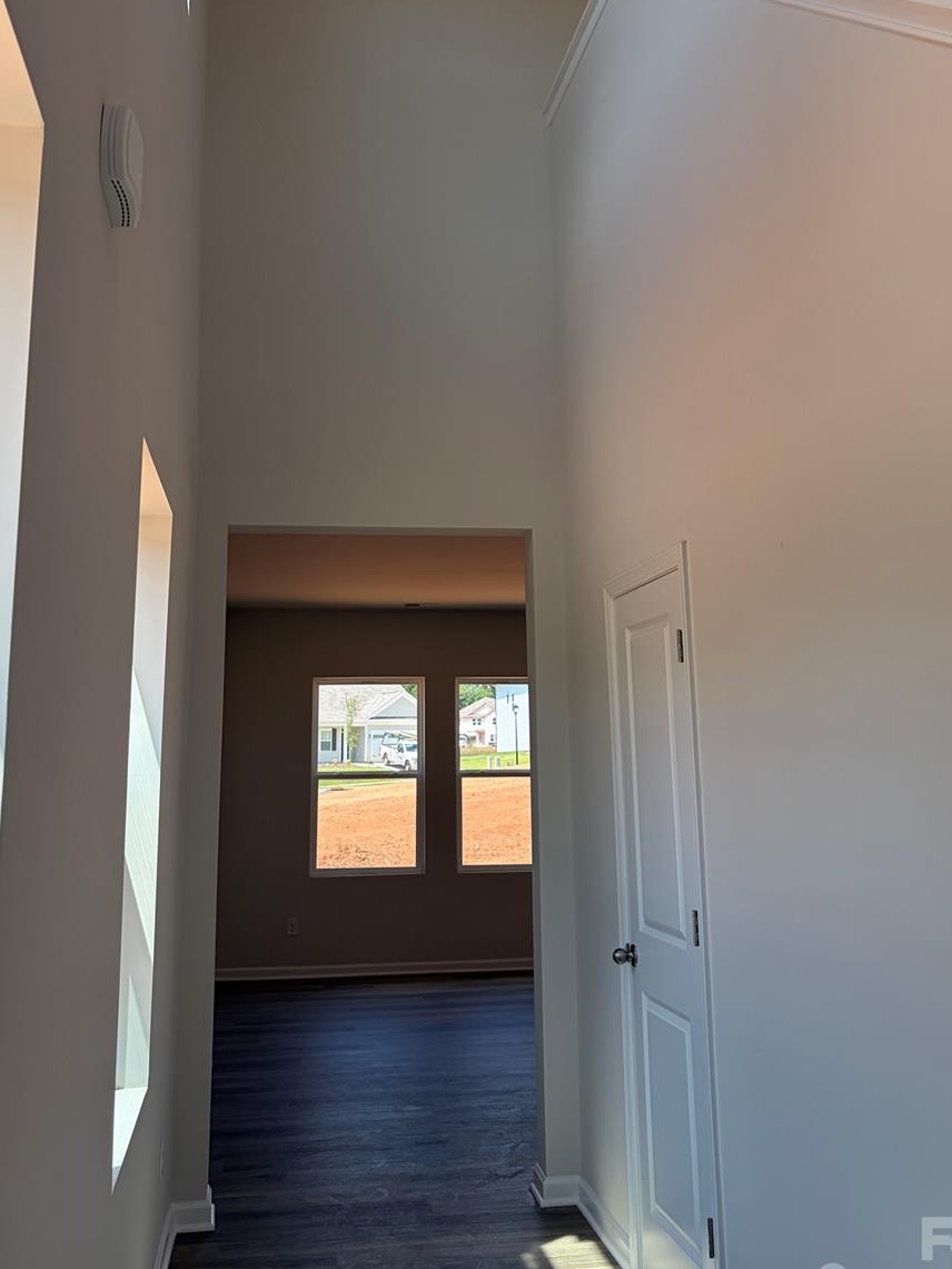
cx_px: 480
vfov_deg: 52.1
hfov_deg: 40.7
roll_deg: +0.7
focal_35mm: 35
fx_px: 1283
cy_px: 486
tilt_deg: +13.0
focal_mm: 5.96
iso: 64
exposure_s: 1/515
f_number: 1.6
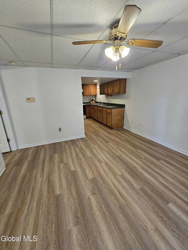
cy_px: 125
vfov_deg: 106.2
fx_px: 94
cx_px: 94
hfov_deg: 89.9
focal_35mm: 13
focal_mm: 2.2
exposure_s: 1/60
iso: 200
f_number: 2.2
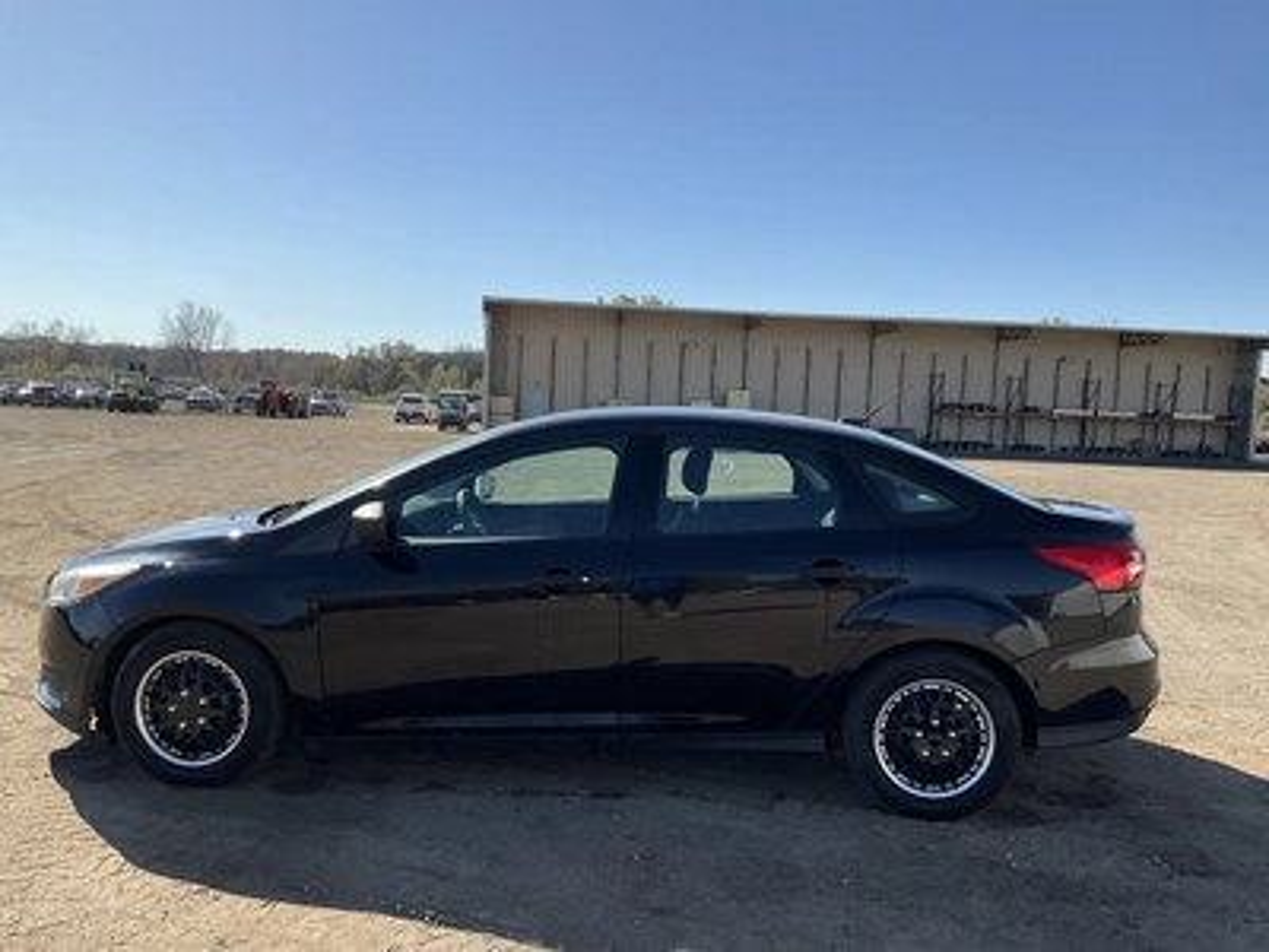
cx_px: 634
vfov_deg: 48.2
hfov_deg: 61.7
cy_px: 476
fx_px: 1063
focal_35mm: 29
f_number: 1.8
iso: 25
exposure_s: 1/1848
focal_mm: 3
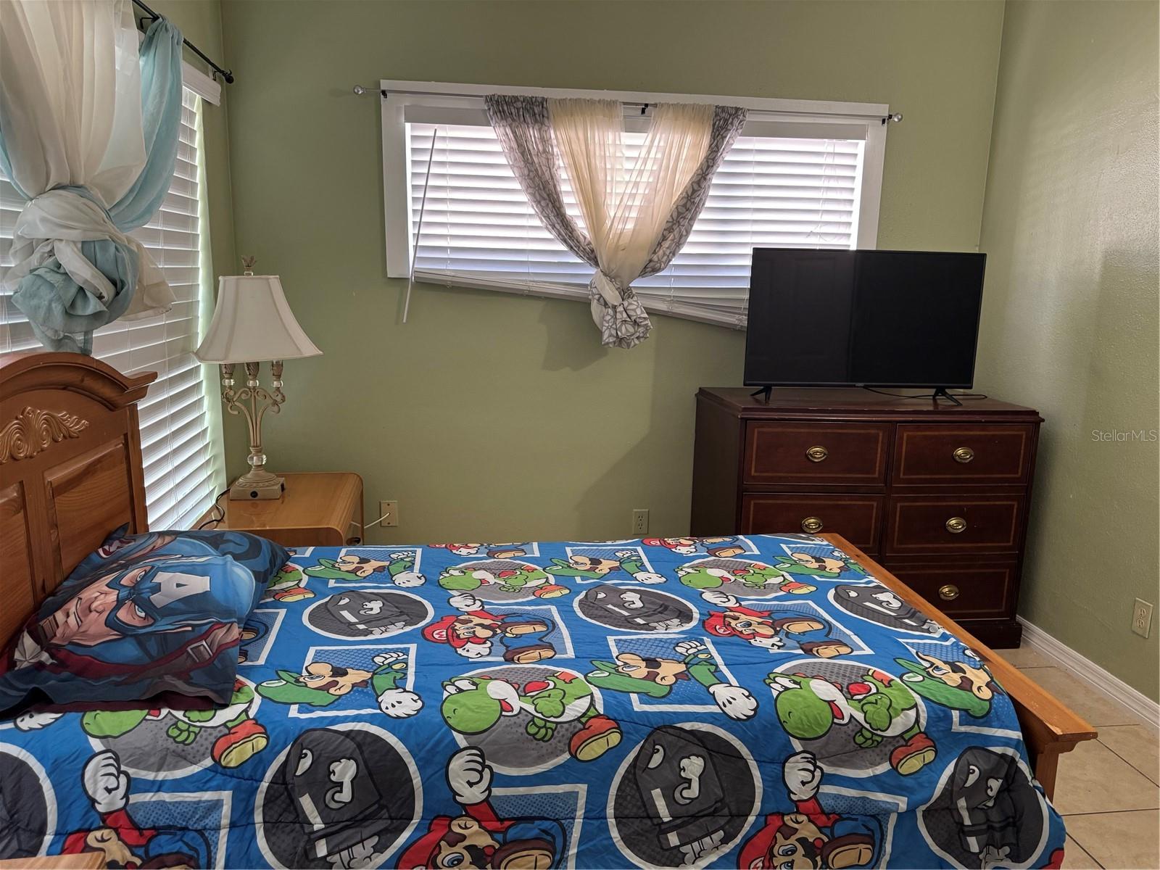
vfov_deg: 56.8
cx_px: 580
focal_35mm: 24
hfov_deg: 71.6
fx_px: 804
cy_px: 435
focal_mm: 6.76
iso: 250
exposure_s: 1/60
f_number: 1.78
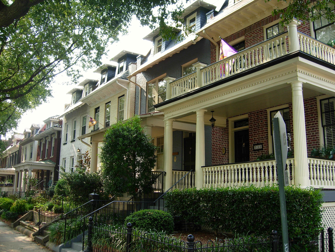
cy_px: 126
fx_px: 348
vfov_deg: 39.7
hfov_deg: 51.4
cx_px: 168
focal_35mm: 36
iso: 50
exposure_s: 1/117
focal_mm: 7.5
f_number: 3.4
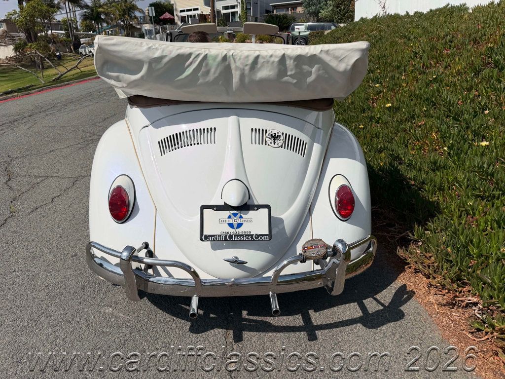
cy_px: 190
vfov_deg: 56.8
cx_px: 252
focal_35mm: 24
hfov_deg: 71.6
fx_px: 350
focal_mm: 6.76
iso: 100
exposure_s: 1/17544
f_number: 1.78
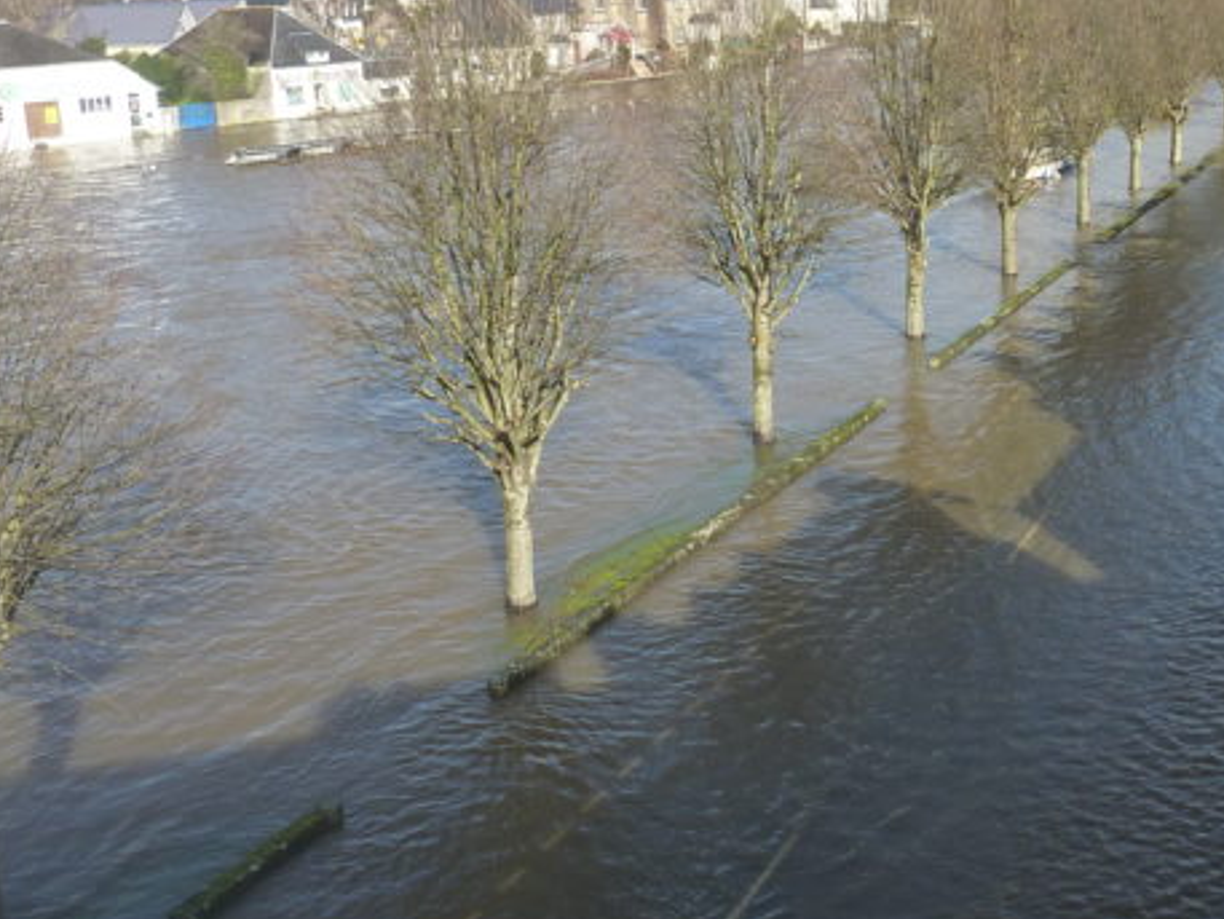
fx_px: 1485
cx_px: 846
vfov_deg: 34.1
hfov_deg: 43.9
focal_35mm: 42
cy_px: 316
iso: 125
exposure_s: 1/500
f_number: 4
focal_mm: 4.1
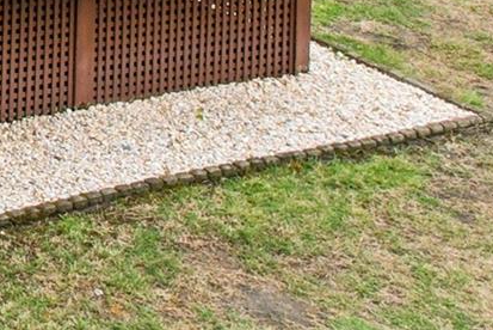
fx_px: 1494
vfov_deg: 11.7
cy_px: -249
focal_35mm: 109
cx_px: -696
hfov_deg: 13.5
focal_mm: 8.4
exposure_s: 1/60
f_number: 2.8
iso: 100
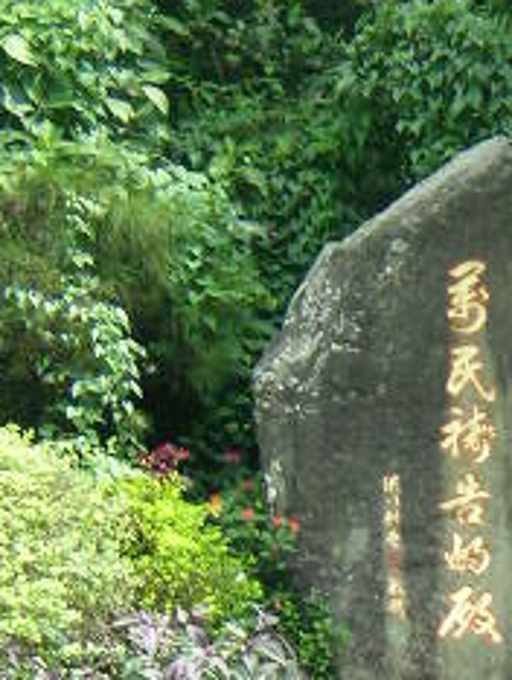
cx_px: 608
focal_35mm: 284
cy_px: 471
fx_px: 5591
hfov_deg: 5.2
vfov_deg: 7.0
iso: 63
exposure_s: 1/113
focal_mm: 16
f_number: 3.9
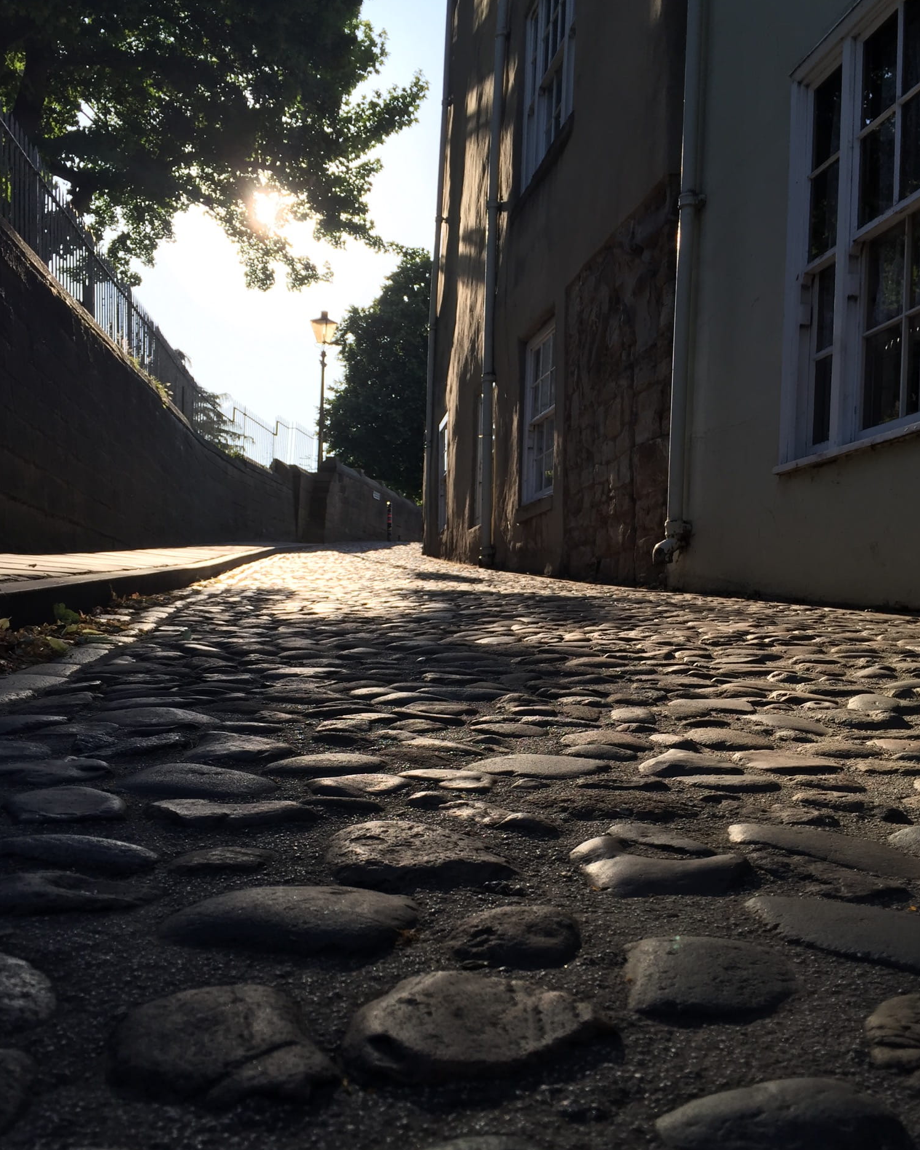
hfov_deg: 47.1
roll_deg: -2.4
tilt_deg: +1.5
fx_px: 1055
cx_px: 461
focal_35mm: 31
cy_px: 607
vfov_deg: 57.1
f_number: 2.2
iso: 32
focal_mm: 4.15
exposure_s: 1/989
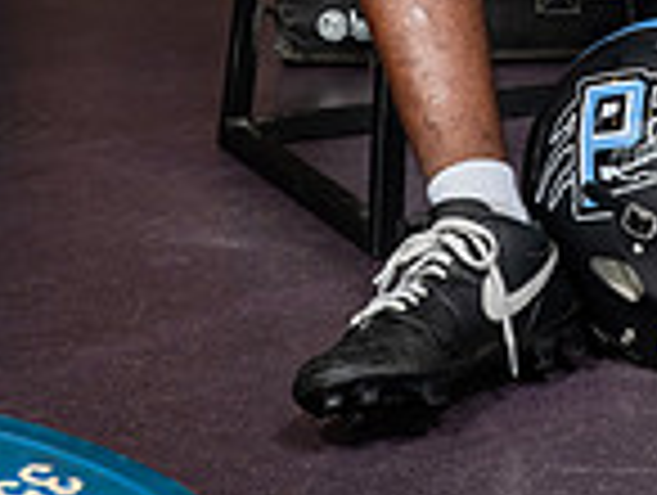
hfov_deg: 13.2
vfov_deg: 9.5
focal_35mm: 148
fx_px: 2814
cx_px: 598
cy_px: -468
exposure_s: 1/250
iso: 800
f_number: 7.1
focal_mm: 50
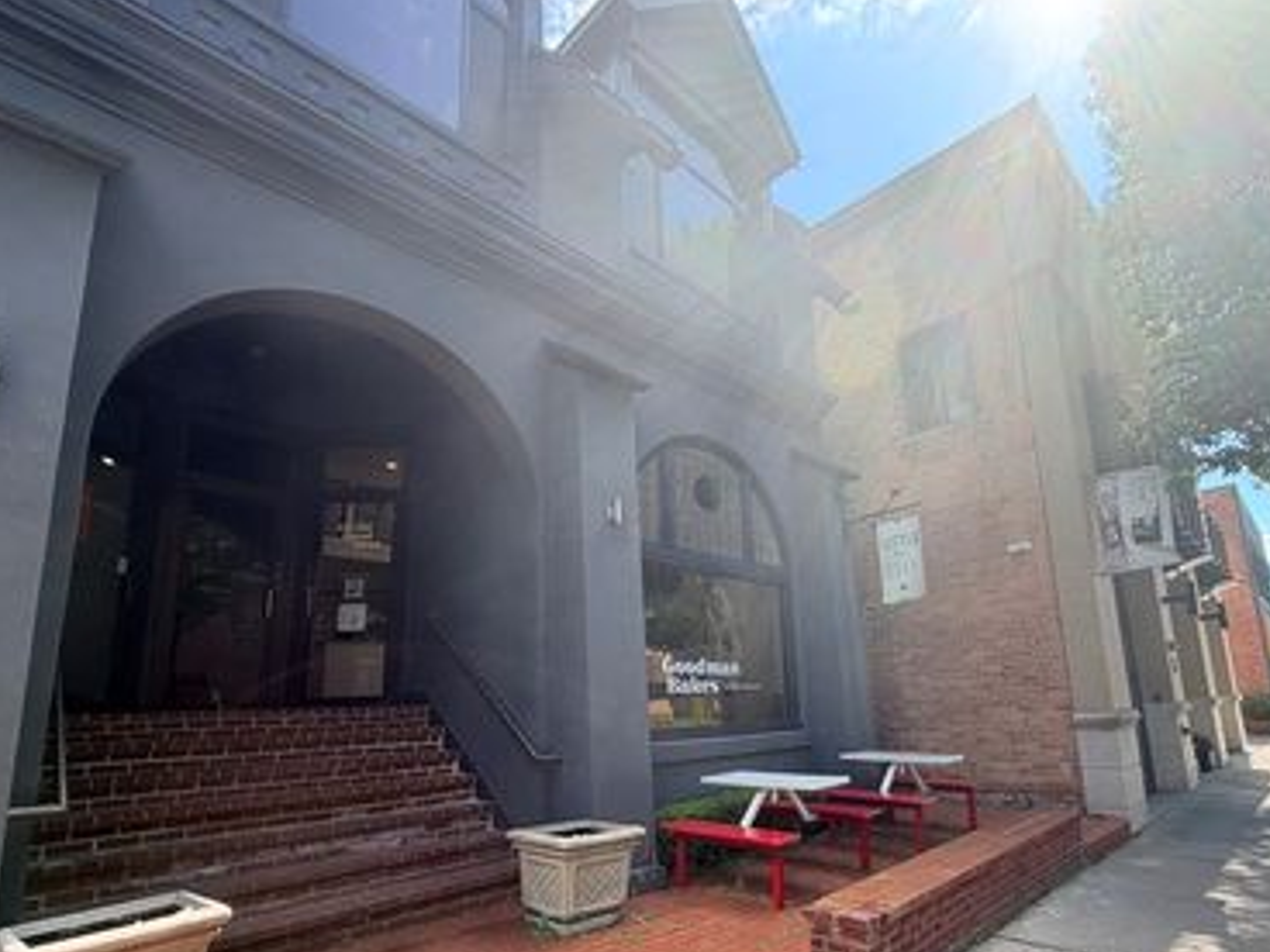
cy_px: 574
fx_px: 697
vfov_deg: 68.0
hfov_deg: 84.0
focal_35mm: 19
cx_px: 735
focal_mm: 2.22
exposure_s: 1/297
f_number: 2.2
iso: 50
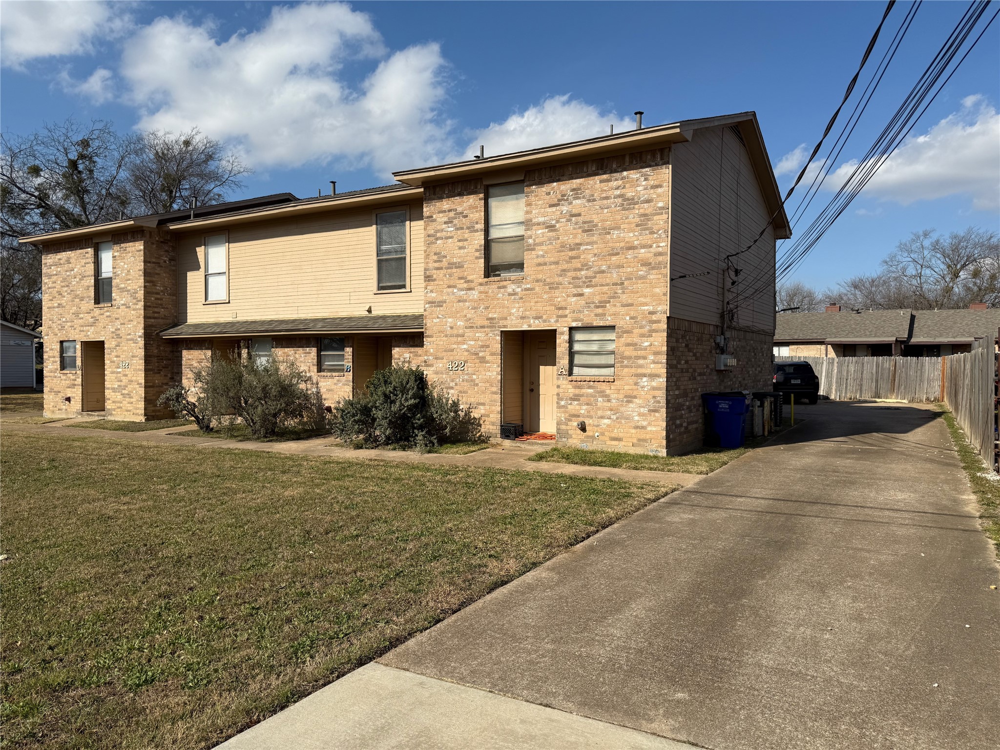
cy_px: 375
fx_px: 693
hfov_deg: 71.6
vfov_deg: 56.8
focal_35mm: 24
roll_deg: +0.4
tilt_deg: -0.2
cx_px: 500
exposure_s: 1/6711
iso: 80
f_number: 1.78
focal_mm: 6.76
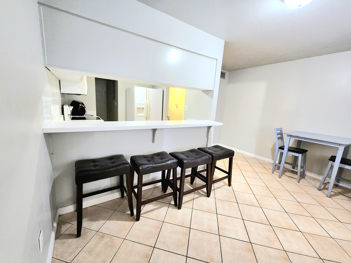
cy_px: 132
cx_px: 176
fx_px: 132
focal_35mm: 13
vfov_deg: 89.9
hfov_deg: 106.2
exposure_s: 1/30
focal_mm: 2.2
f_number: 2.2
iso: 500
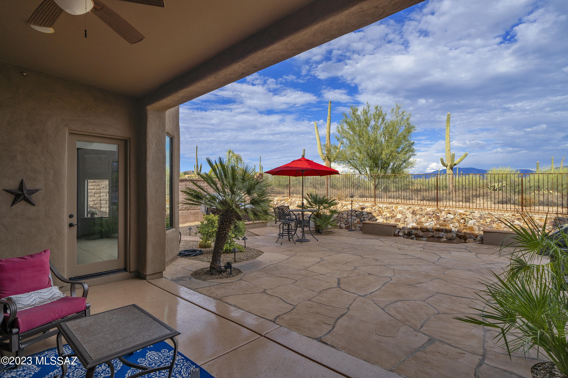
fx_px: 268
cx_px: 284
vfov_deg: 70.4
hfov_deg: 93.3
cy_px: 189
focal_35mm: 17
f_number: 9
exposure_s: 1/160
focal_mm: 17
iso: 100
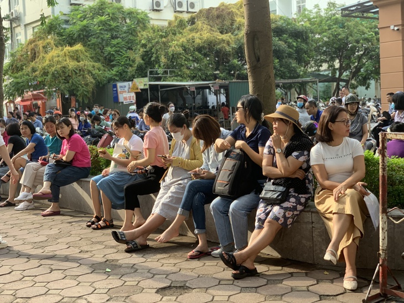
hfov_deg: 36.8
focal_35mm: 52
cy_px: 152
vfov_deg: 28.0
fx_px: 607
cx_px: 202
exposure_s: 1/122
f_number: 2.4
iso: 50
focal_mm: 6
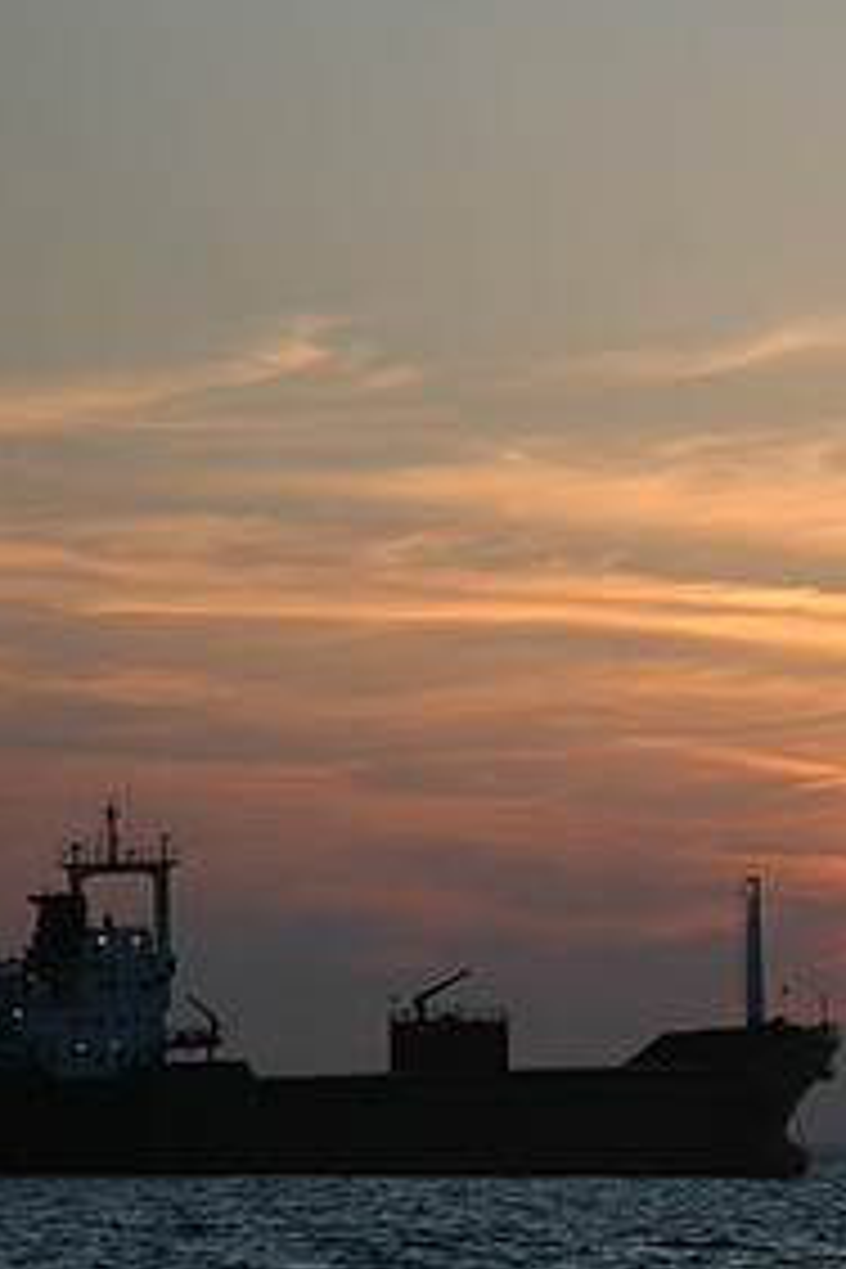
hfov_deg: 6.3
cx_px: 864
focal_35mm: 216
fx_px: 7613
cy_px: 821
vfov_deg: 9.5
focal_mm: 70
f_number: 5
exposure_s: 1/400
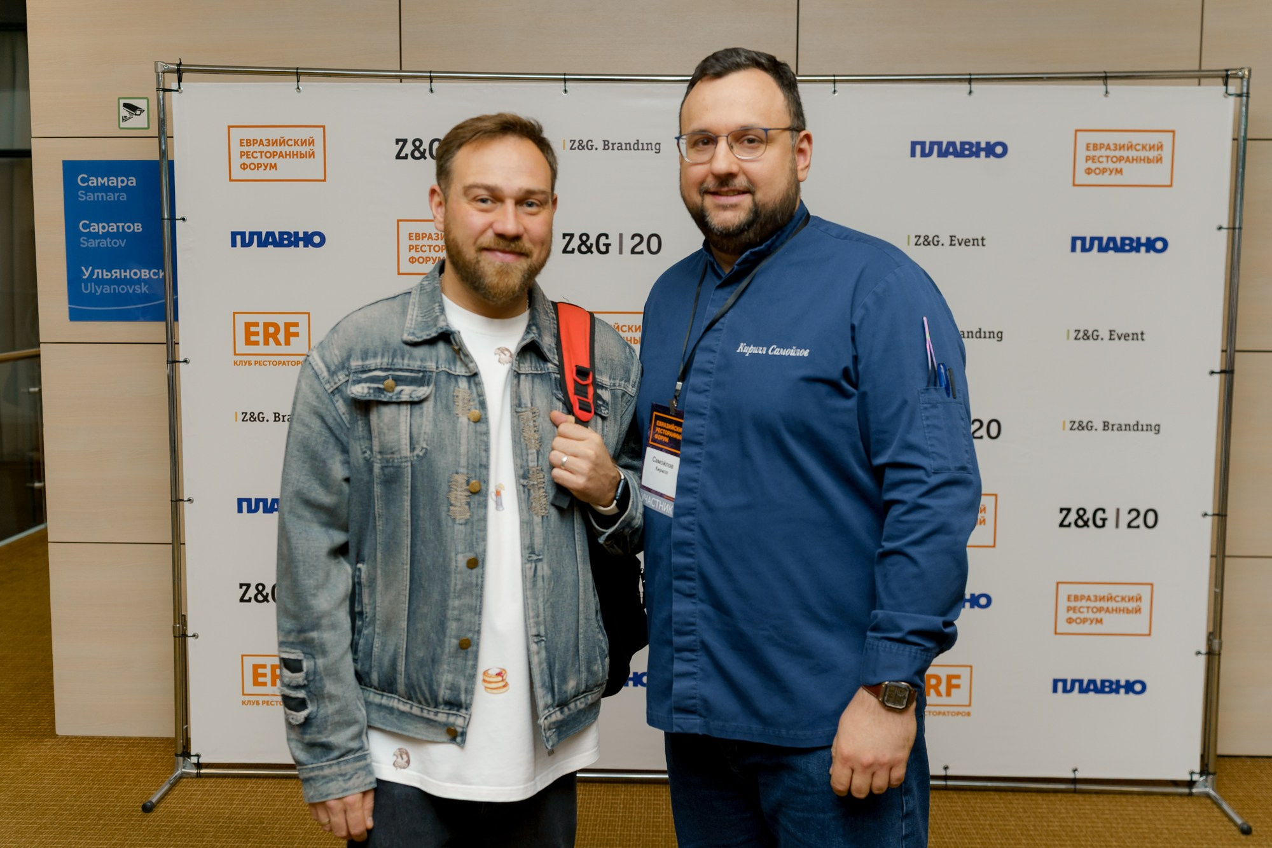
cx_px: 636
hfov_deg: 50.7
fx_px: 1342
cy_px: 424
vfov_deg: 35.0
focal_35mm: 38
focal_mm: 38
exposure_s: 1/125
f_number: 3.5
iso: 400
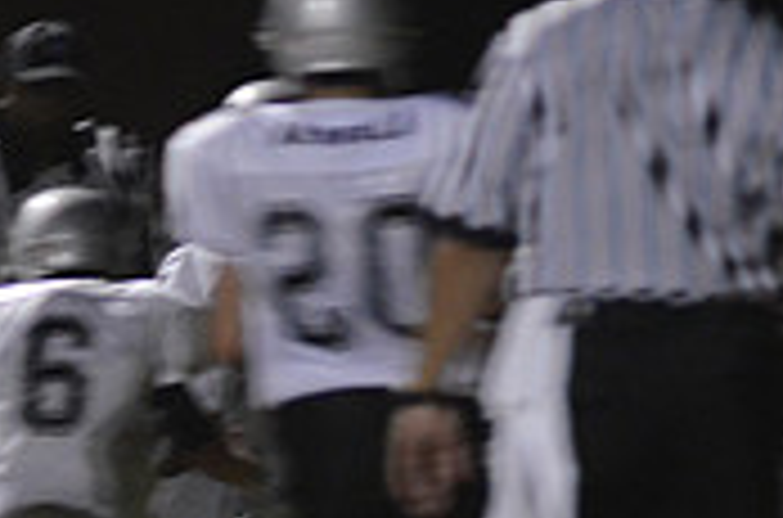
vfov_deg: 1.2
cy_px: 482
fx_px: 23925
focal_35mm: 1103
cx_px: 72
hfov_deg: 1.9
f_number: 5.6
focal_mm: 220
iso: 3200
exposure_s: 1/100
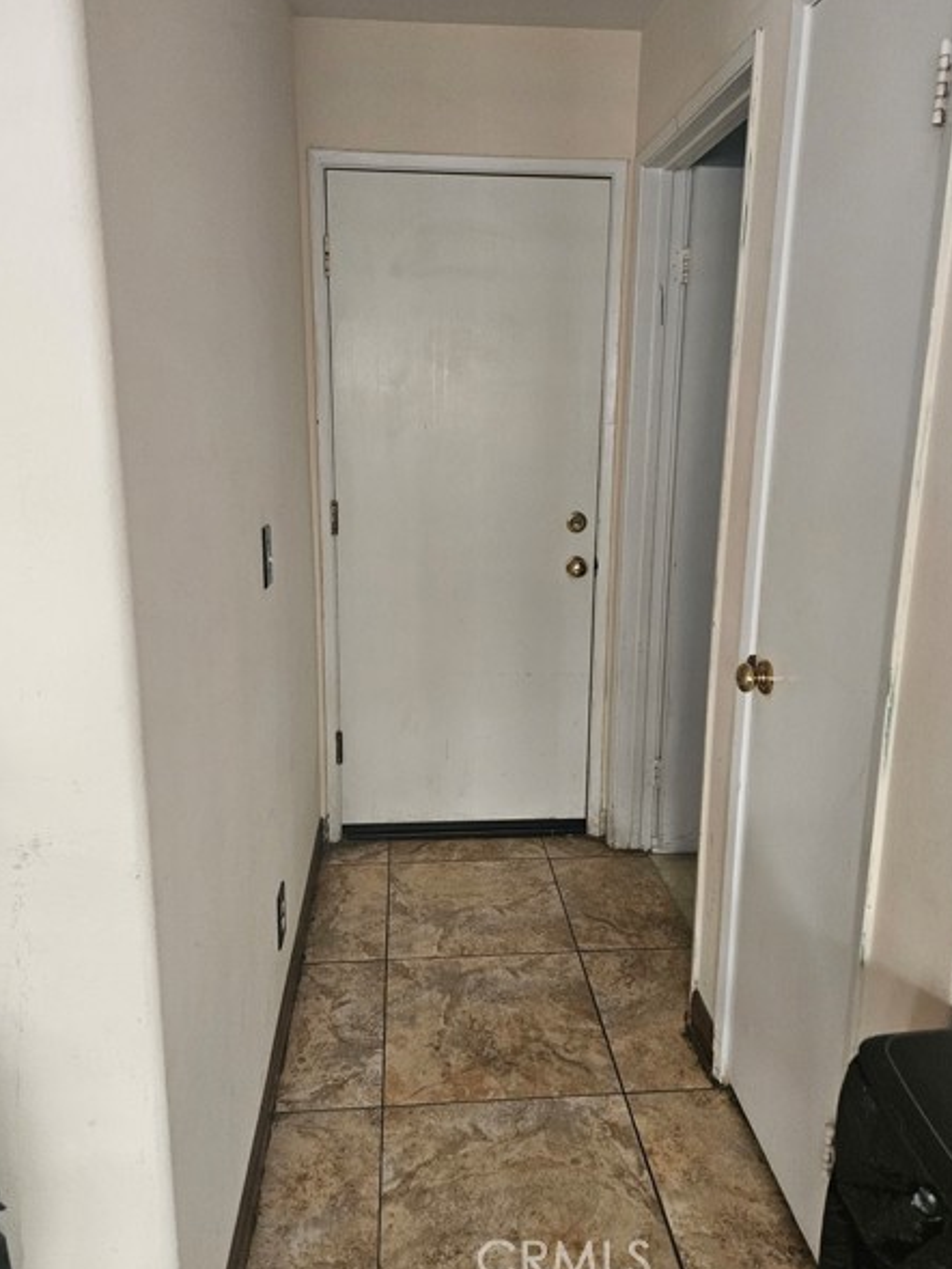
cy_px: 601
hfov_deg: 54.9
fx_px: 916
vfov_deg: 69.3
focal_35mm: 25
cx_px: 498
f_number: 1.8
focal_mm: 5.4
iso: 640
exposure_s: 1/120
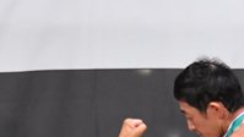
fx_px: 5947
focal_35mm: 919
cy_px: 247
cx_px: 456
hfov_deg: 2.3
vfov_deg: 1.3
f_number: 5.6
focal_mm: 150
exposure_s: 1/400
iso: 6400
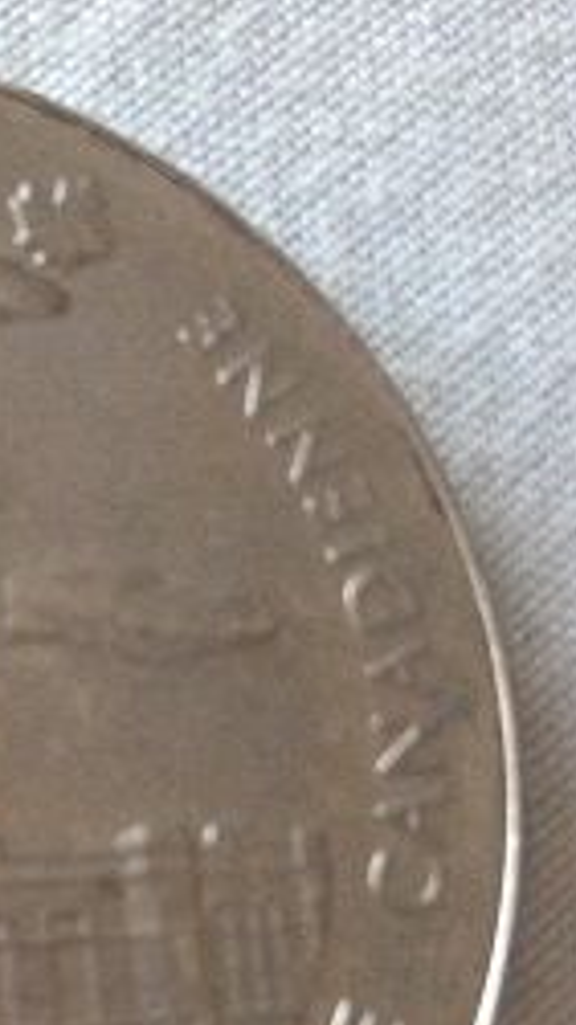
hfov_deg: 12.6
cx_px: -310
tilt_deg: -72.9
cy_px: 792
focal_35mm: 91
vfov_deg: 23.1
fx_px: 2473
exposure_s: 1/20
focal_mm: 4.28
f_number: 2.4
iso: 250
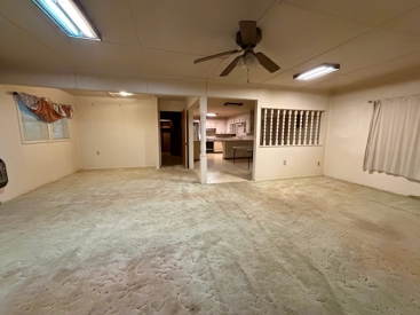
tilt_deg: -8.7
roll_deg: +0.3
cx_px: 210
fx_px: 170
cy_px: 158
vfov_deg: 85.6
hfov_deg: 102.1
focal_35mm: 14
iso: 1000
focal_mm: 2.22
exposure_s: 1/60
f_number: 2.2
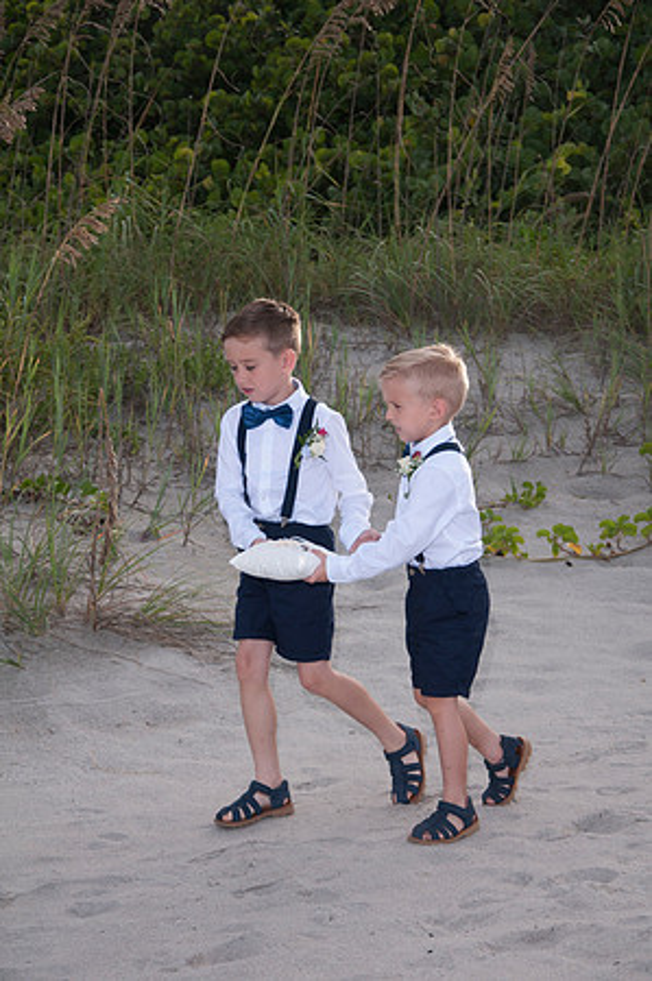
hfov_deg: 14.7
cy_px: 490
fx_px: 2532
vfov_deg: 21.9
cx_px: 326
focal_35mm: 93
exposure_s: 1/250
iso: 100
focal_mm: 62
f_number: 5.6
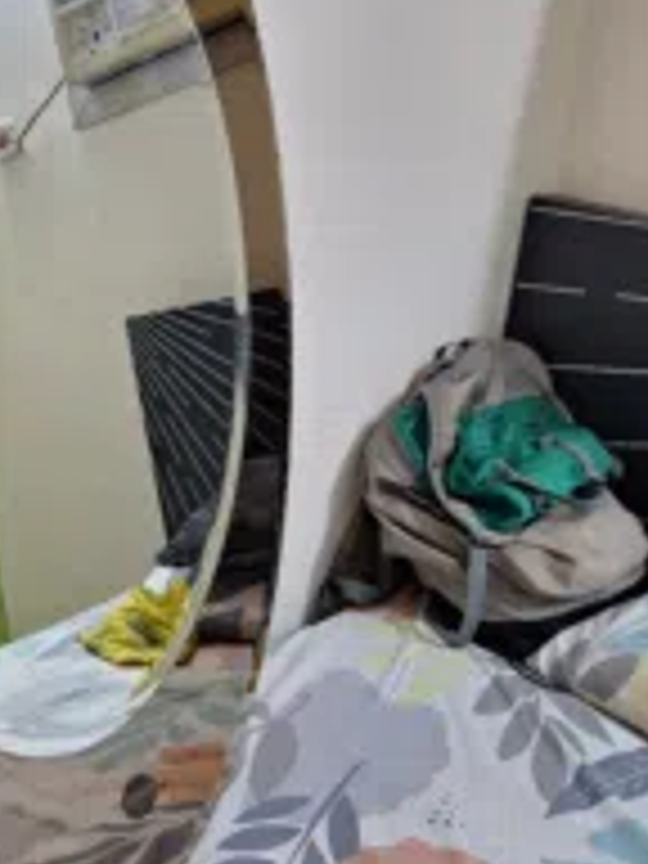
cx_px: 45
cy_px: 225
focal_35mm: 48
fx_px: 1198
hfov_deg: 28.9
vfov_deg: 38.7
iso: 80
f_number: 1.8
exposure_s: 1/60
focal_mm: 5.54
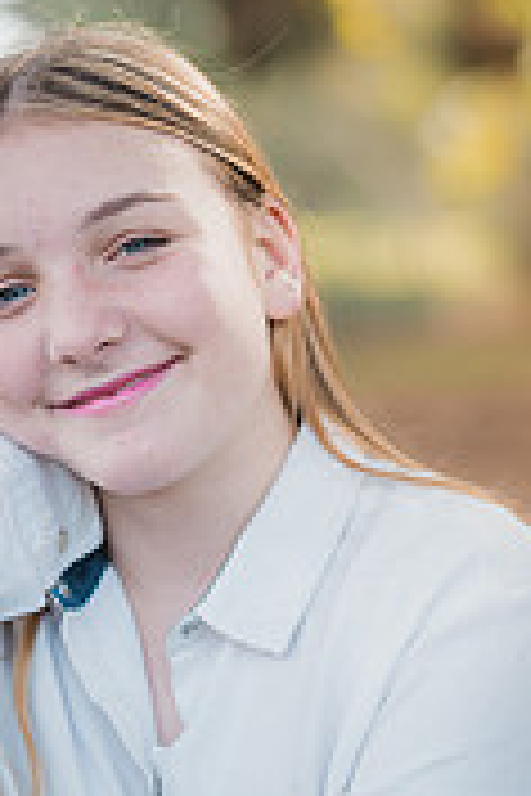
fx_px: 2810
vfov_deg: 16.0
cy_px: 630
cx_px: 63
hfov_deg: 10.7
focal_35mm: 127
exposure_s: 1/2000
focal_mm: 50
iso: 250
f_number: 1.4
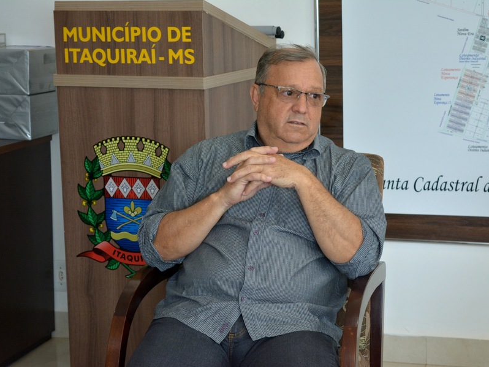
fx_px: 1265
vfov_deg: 16.5
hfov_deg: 21.9
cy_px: 184
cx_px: 272
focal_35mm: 90
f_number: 5.6
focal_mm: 55
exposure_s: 1/60
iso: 720
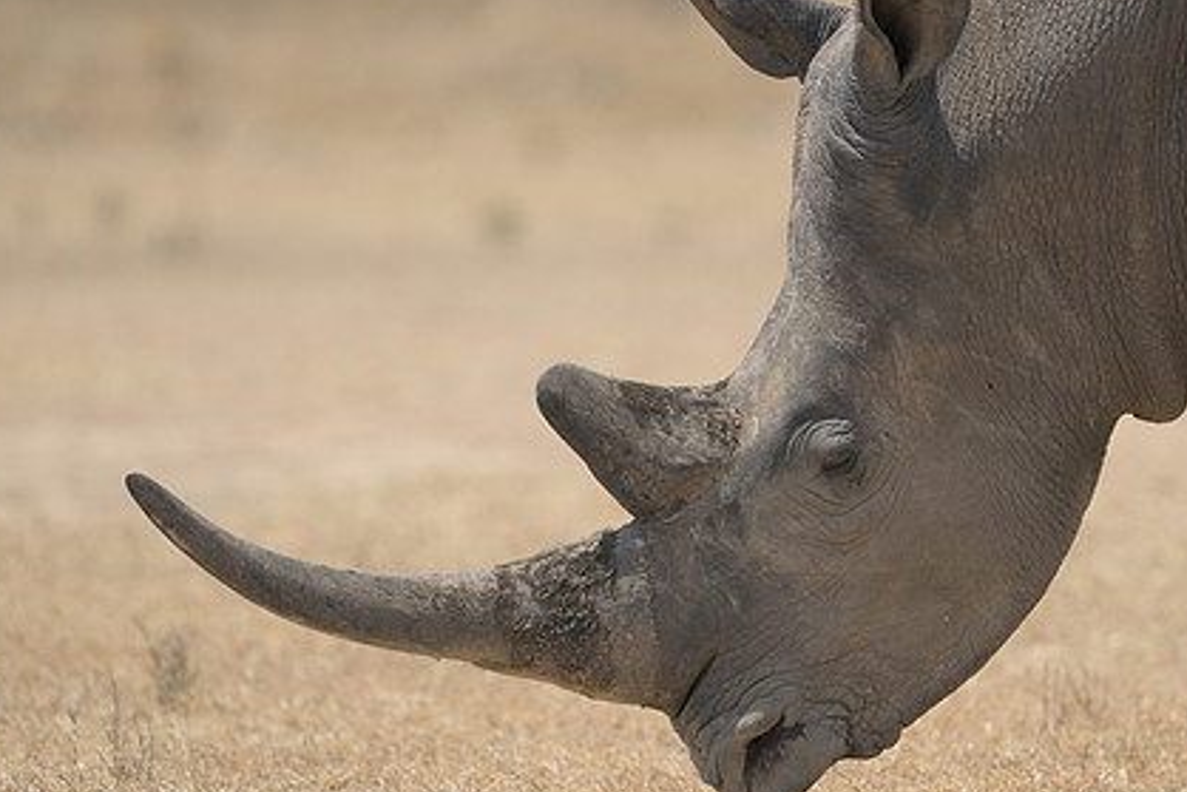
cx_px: 738
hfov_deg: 3.7
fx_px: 18305
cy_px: 382
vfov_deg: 2.5
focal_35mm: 555
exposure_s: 1/2500
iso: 250
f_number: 3.5
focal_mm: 400
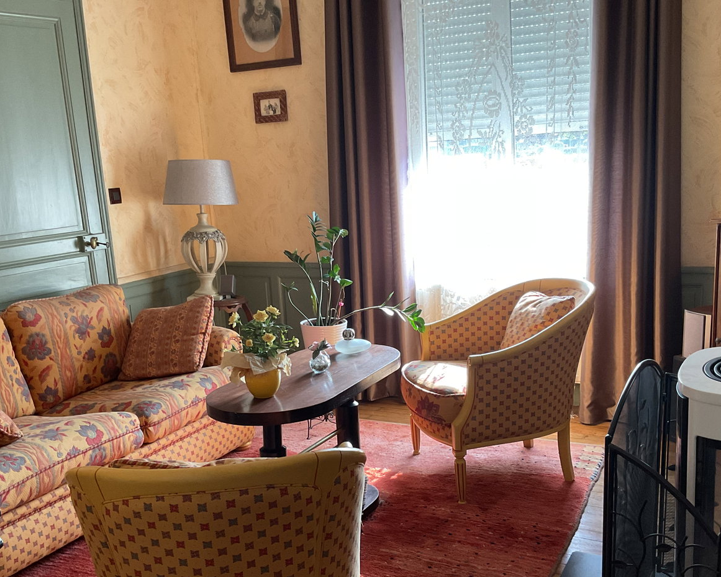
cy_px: 353
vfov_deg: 38.0
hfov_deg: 46.8
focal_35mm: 39
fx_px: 832
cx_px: 347
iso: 100
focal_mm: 3
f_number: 1.8
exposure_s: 1/60
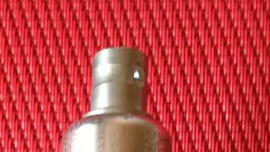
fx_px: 831
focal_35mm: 116
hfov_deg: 18.4
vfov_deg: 9.8
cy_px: 292
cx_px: 77
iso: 64
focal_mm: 4.28
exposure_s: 1/15
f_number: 2.4
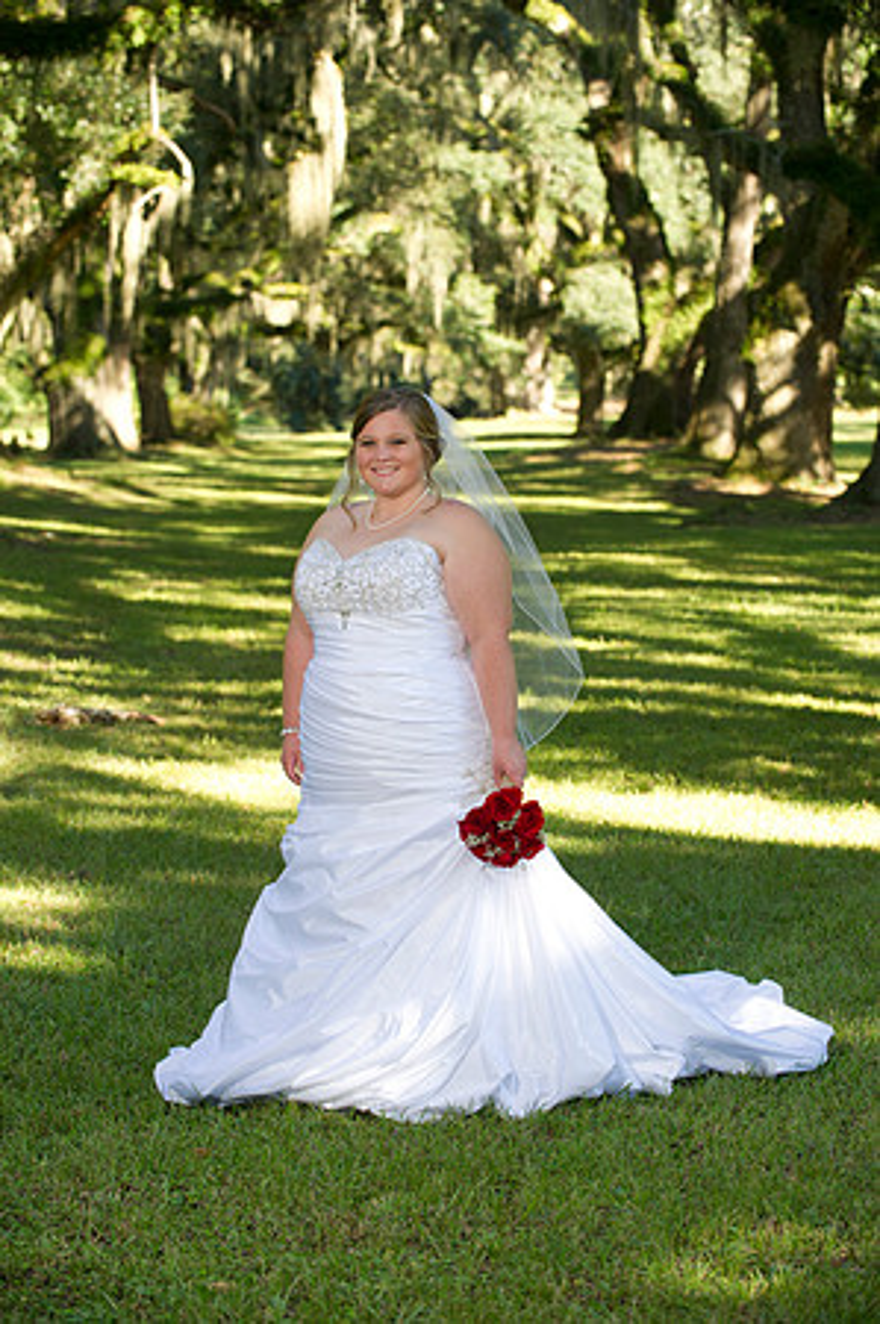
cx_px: 440
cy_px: 662
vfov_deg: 20.8
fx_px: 3601
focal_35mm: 98
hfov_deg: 13.9
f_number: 4.5
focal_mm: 98
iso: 400
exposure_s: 1/160
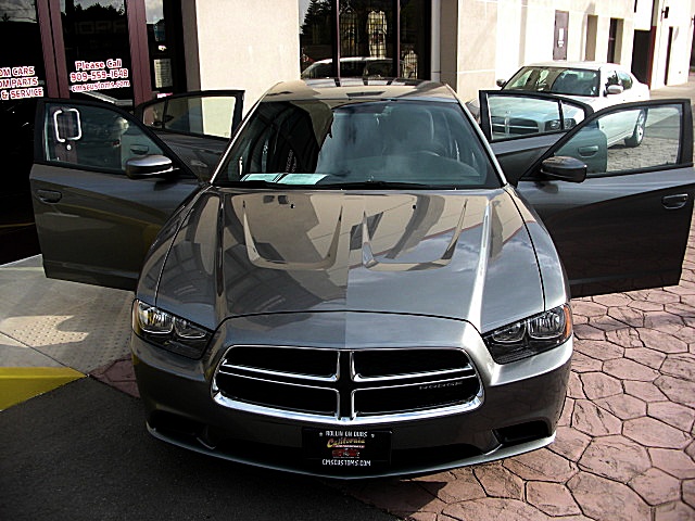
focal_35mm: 36
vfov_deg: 39.7
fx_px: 723
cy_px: 260
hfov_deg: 51.4
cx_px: 348
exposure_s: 1/320
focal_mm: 6.3
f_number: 2.8
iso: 50
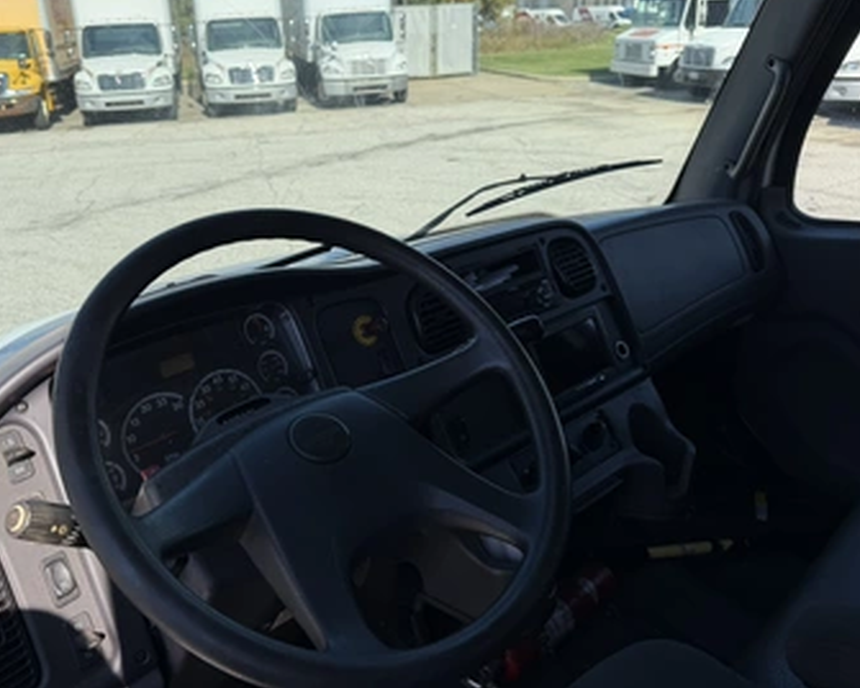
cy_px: 305
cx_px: 357
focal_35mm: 28
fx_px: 713
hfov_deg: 61.8
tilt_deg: -21.0
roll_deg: +2.0
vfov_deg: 51.4
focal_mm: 6.76
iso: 80
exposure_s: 1/2703
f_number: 1.78
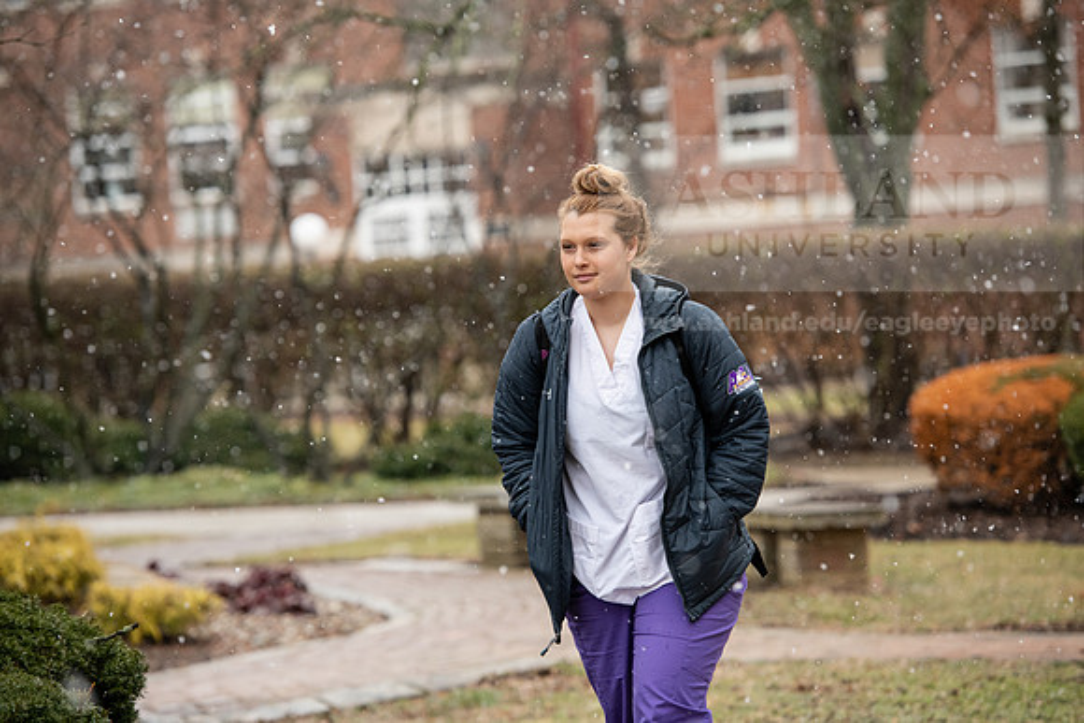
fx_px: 4668
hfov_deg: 13.2
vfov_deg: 8.9
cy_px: 362
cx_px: 542
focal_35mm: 155
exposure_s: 1/500
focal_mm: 155
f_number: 4
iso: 640
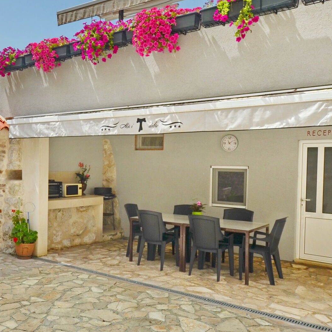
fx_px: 369
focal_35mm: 34
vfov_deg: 48.4
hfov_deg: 47.1
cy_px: 163
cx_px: 93
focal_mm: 10
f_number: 9
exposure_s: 1/320
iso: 100
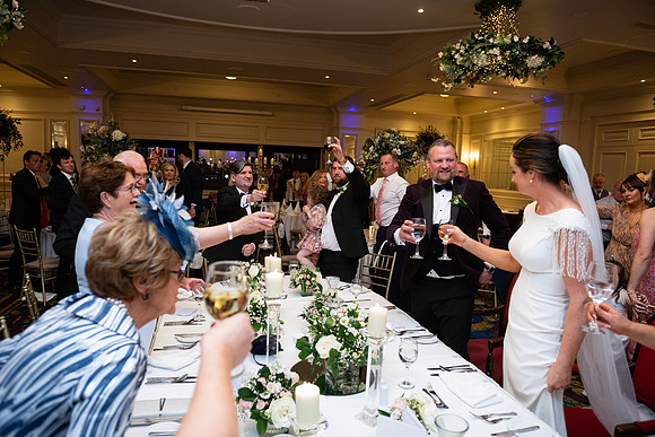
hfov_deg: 73.7
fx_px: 437
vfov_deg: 53.2
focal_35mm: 24
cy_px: 218
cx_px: 328
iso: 800
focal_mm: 24
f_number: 3.5
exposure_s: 1/160
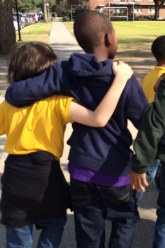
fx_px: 357
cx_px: 144
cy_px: 133
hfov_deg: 25.3
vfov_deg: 38.2
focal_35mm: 52
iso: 32
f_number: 2.2
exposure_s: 1/912
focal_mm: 4.12
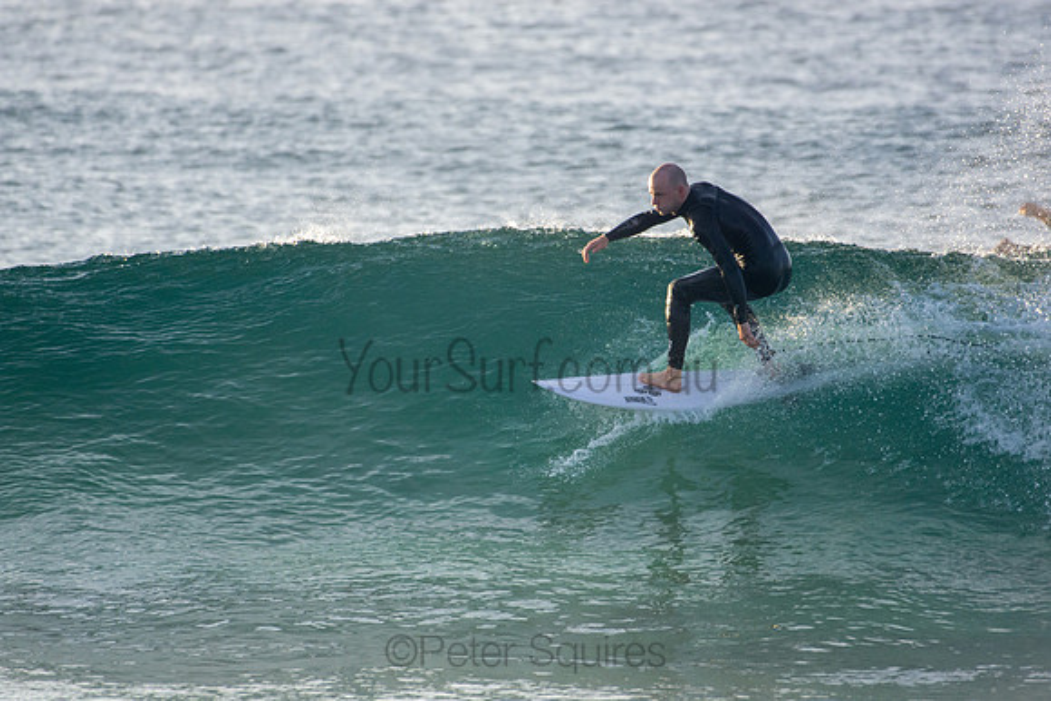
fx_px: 21900
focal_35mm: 750
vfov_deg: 1.8
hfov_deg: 2.7
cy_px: 350
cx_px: 526
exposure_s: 1/1250
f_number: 5.6
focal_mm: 500
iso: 500
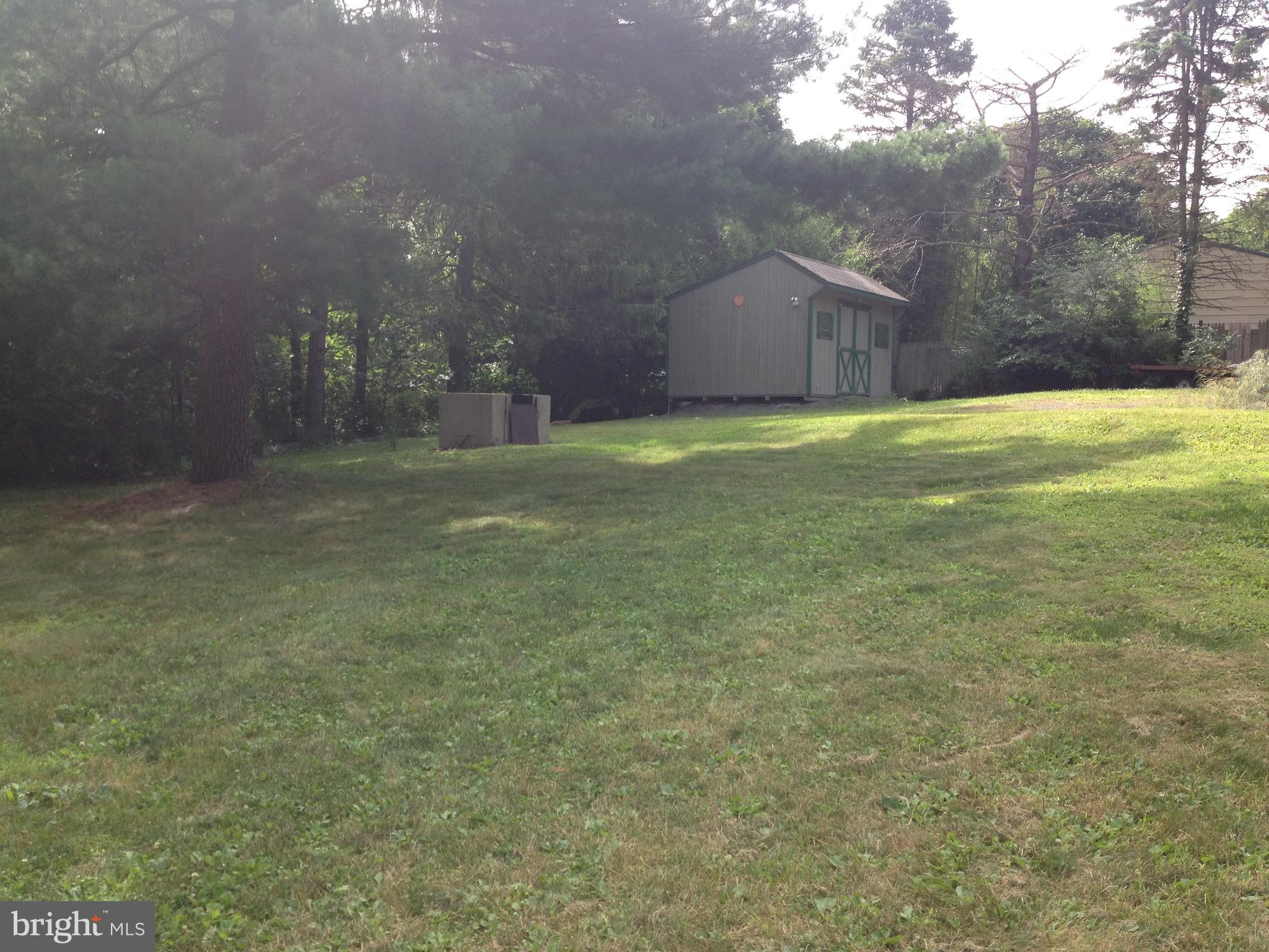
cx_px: 634
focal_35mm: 35
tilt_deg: -5.5
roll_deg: -2.5
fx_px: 1283
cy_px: 476
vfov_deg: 40.7
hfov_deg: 52.6
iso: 50
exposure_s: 1/312
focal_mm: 4.28
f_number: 2.4
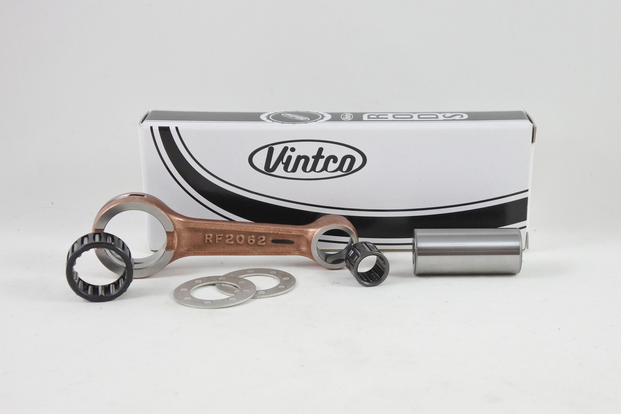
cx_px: 310
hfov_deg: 40.3
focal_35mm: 49
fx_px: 845
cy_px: 207
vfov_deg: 27.5
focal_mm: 18.4
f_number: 4.5
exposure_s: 1/125
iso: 500
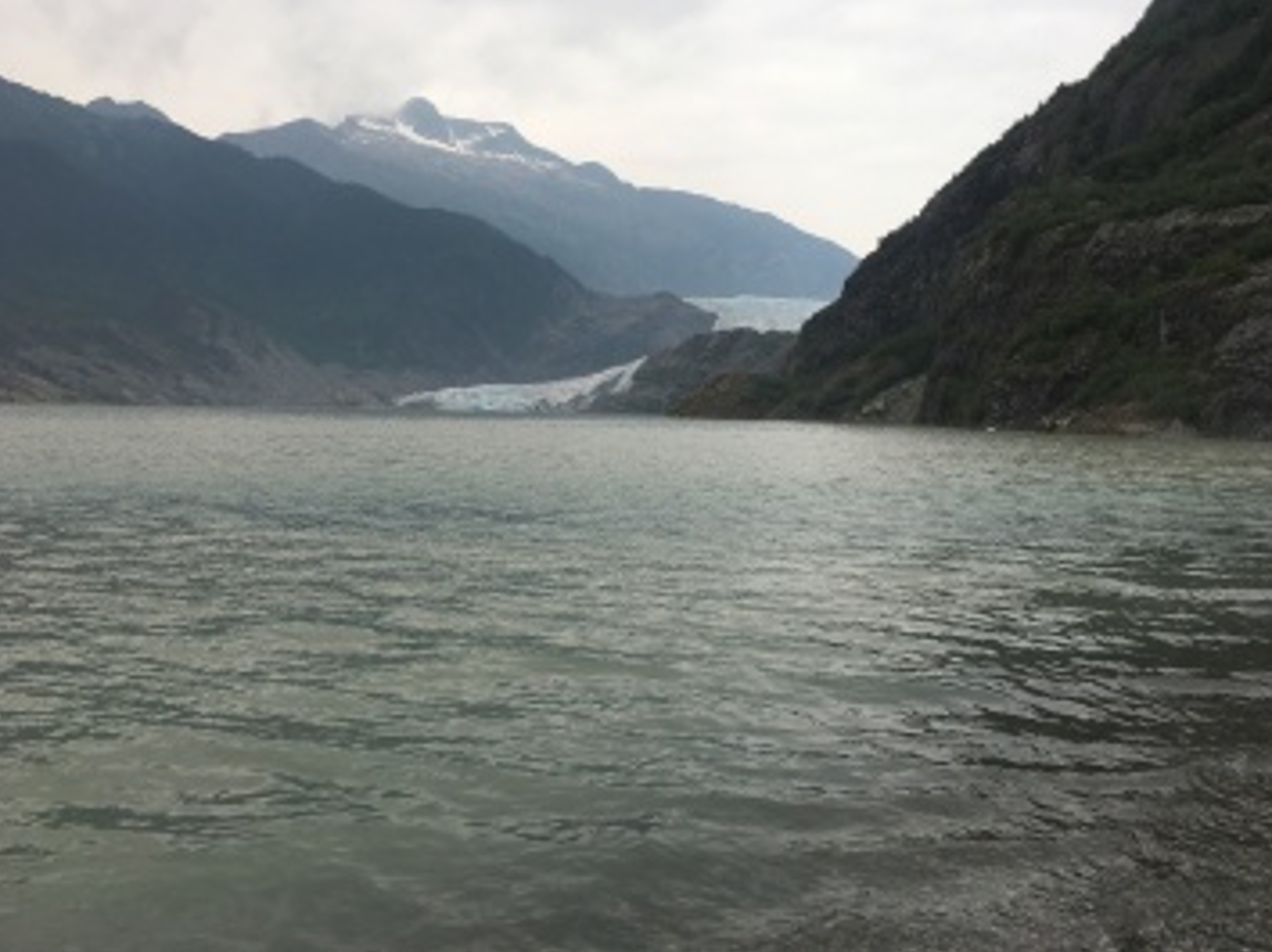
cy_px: 463
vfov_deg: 46.7
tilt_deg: -2.4
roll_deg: -0.2
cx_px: 632
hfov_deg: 60.0
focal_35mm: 30
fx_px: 1102
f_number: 2.2
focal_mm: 4.15
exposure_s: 1/1748
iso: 25
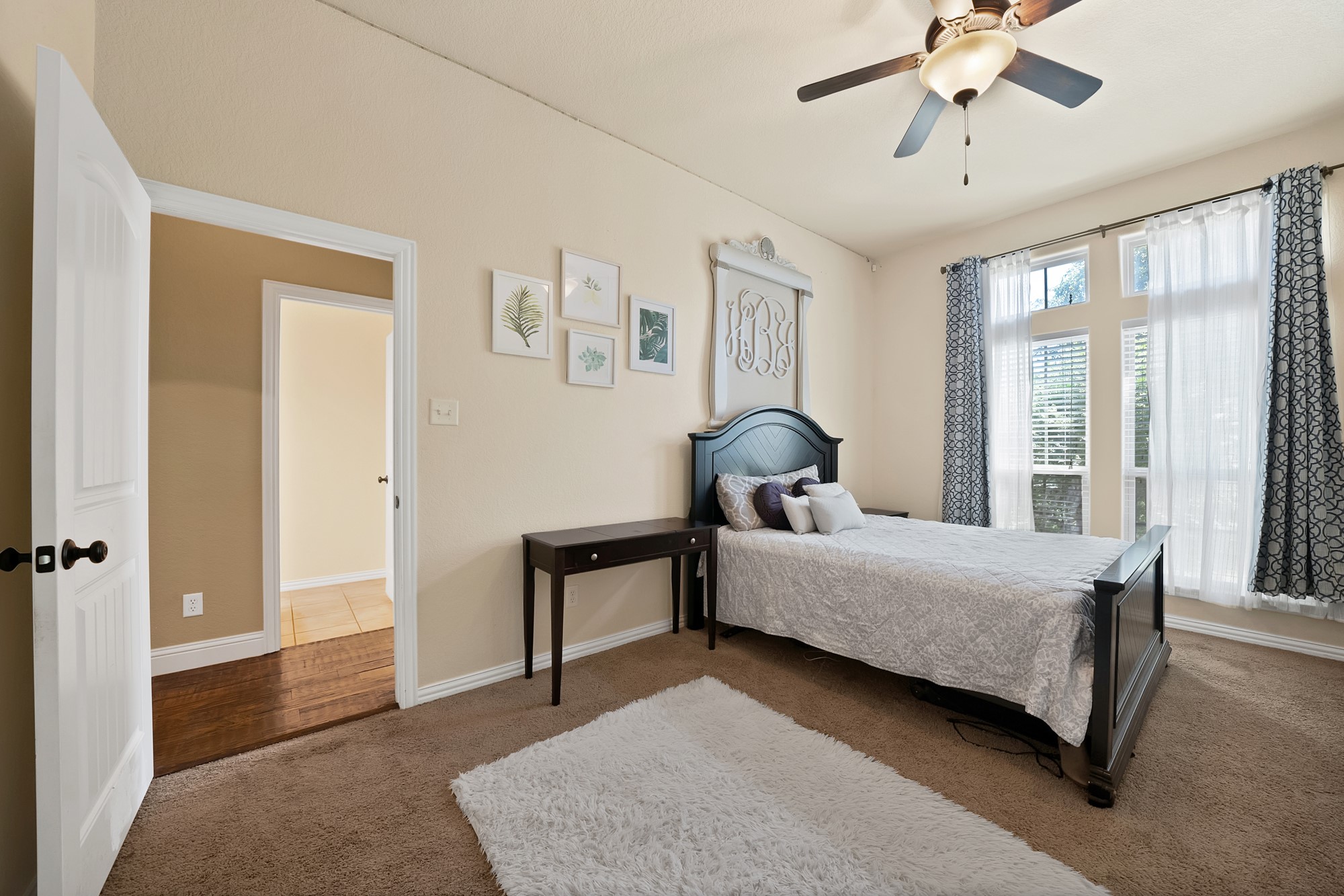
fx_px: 448
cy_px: 448
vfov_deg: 90.0
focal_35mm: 12
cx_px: 672
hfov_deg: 112.6
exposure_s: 1/2.5
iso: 640
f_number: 9
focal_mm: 12
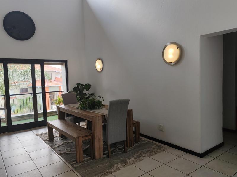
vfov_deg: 51.4
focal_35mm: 27
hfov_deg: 65.3
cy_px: 88
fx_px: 185
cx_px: 118
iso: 80
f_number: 1.9
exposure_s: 1/100
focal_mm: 6.12
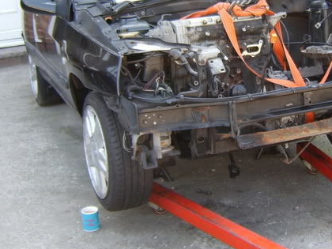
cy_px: 74
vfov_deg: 24.6
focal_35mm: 59
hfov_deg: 32.2
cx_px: 242
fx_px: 566
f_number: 2.7
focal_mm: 8.13
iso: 50
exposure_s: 1/71
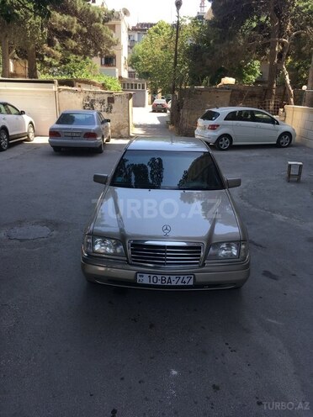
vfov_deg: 61.7
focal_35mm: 29
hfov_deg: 48.2
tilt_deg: -19.6
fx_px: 350
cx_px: 156
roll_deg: -1.2
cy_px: 208
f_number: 2.2
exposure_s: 1/301
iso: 25
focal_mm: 4.15
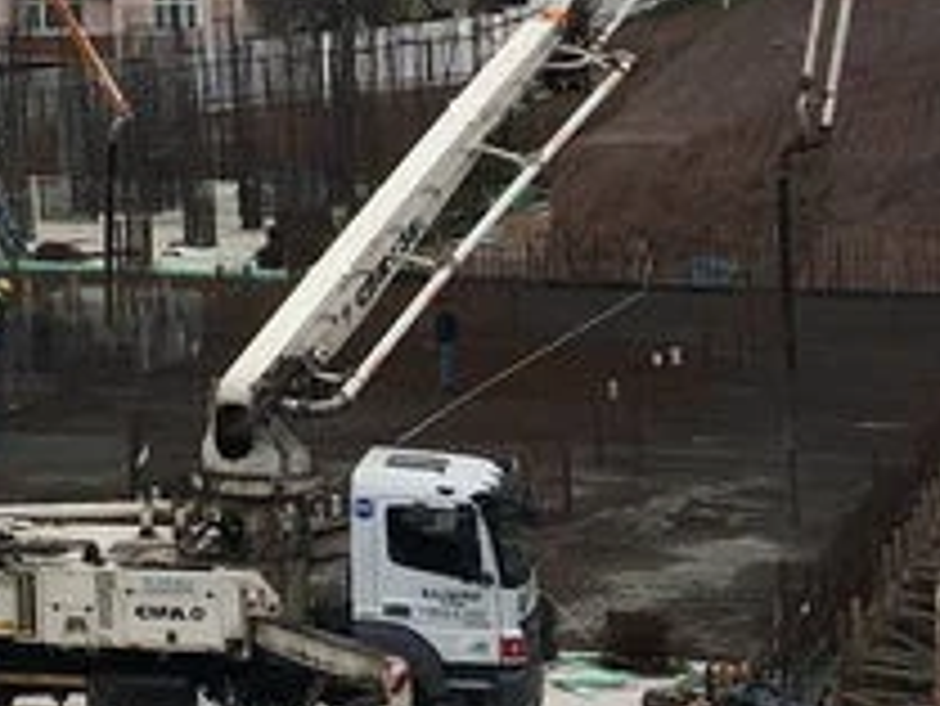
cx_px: -819
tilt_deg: +2.8
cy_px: -198
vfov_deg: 10.4
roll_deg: +0.6
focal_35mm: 140
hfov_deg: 12.7
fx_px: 3804
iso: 25
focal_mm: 4.15
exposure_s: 1/1241
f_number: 2.2
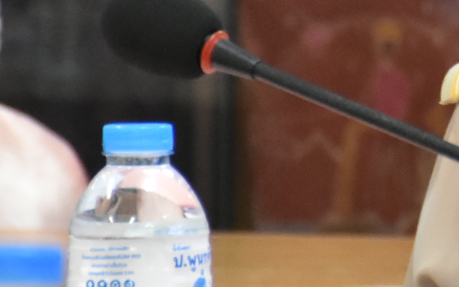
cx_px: 830
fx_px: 8494
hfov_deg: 3.1
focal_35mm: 679
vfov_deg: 1.9
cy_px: -74
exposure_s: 1/125
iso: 3200
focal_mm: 90
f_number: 5.3
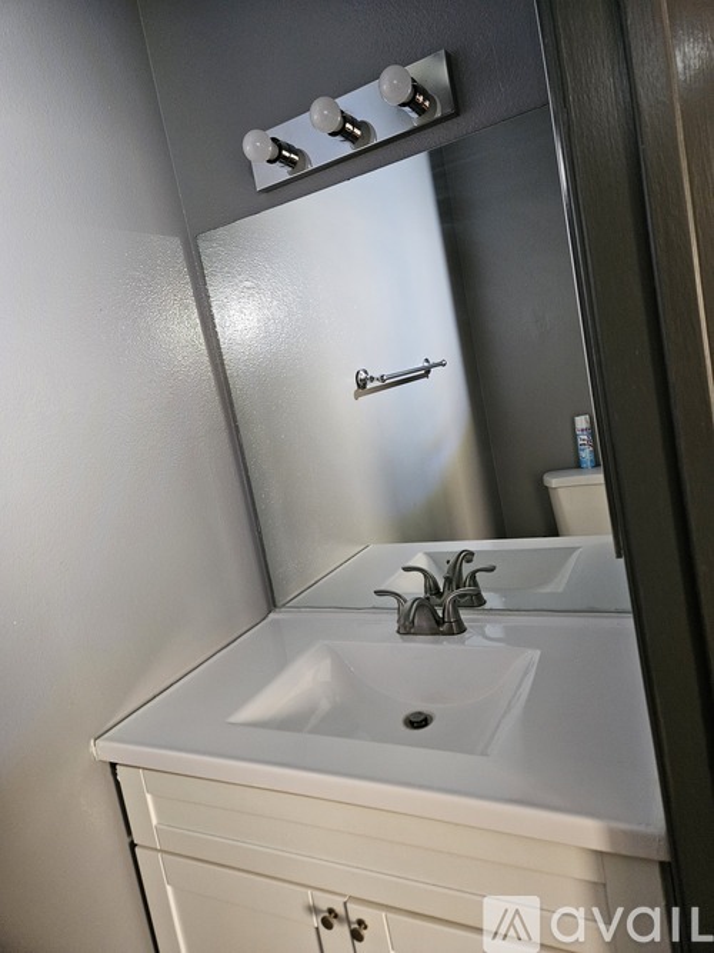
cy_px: 476
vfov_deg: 73.9
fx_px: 633
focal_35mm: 23
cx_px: 357
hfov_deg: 58.9
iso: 640
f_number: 1.8
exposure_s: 1/60
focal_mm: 5.4
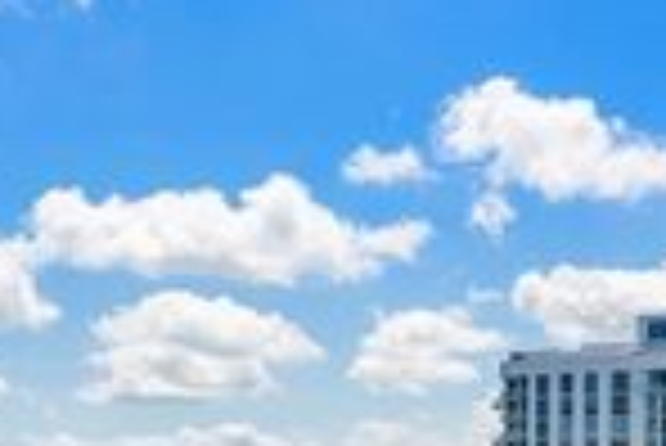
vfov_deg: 23.2
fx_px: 1000
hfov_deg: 36.5
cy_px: 520
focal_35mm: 54
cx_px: 230
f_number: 10
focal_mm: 16
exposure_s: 1/320
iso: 100
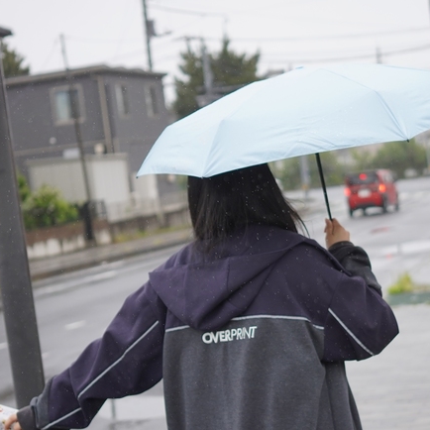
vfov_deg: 21.9
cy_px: 273
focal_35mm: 79
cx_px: 296
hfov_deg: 21.8
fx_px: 1110
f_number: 2.8
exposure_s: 1/1600
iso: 400
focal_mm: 35
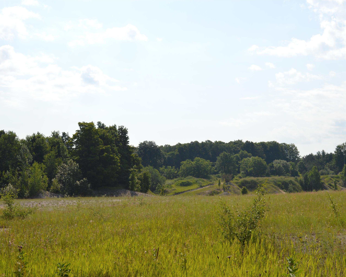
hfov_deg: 37.5
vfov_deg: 30.5
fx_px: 508
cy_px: 139
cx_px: 201
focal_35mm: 50
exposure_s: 1/400
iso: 100
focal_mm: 29
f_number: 10
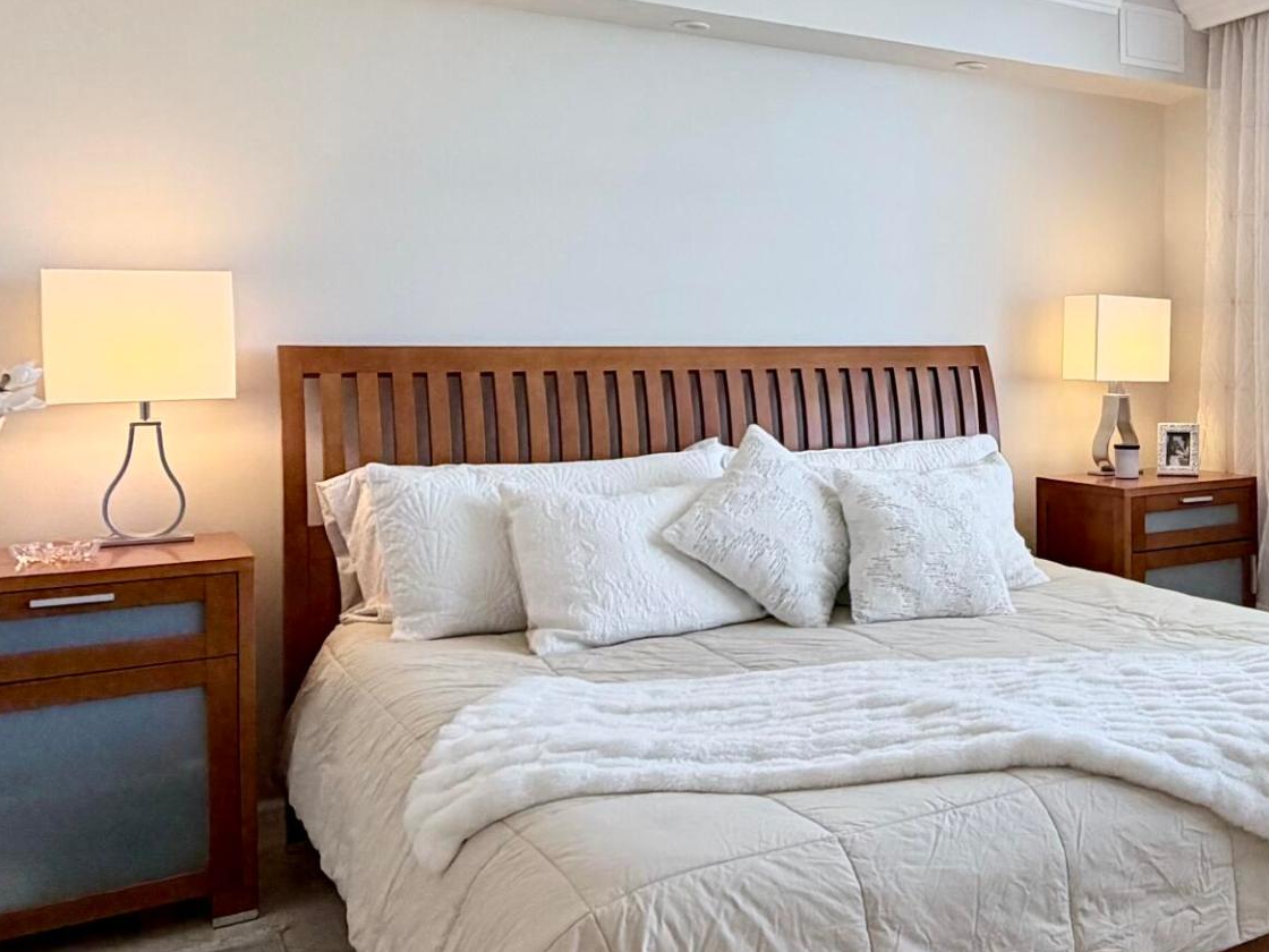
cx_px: 1084
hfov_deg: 47.4
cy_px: 369
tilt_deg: -1.4
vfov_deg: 39.4
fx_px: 1320
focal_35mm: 36
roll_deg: +0.2
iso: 64
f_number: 2.2
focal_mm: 2.22
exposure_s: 1/121
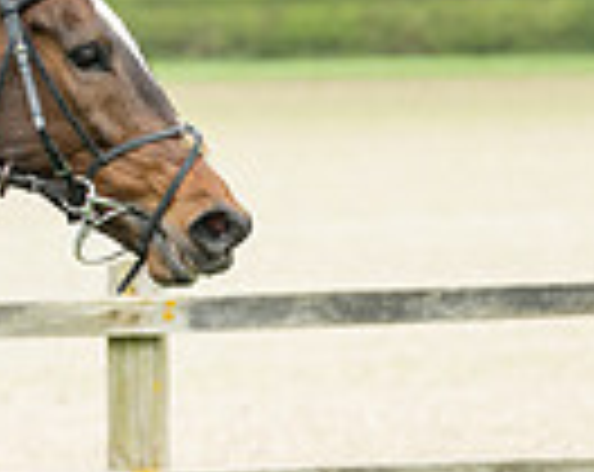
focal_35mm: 502
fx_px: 8806
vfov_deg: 3.1
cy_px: 232
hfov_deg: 3.8
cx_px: -327
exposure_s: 1/2000
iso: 400
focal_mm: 87
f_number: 2.8
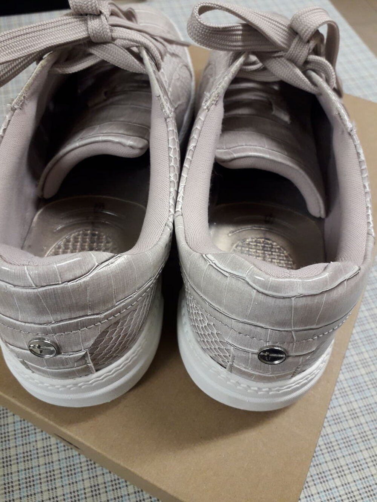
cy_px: 251
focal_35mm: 27
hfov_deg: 51.4
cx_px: 188
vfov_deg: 65.3
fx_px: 392
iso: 100
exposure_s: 1/50
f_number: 1.9
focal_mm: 3.6
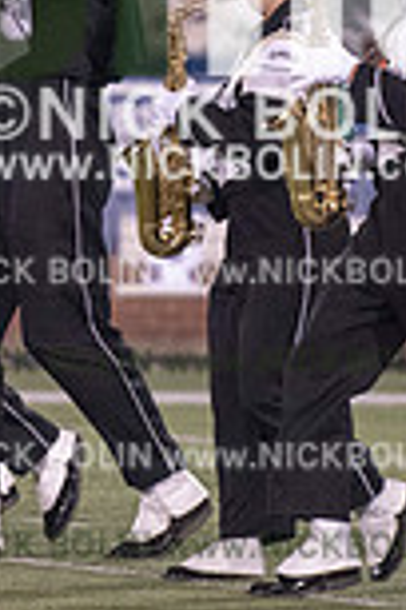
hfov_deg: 1.8
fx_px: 12805
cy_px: -6
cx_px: 227
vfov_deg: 2.7
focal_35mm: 757
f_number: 3.2
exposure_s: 1/1250
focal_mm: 200
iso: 5000
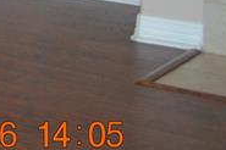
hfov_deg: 10.1
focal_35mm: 166
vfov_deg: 7.7
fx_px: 1041
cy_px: -216
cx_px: -384
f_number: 3.8
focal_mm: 20
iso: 1000
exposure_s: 1/60
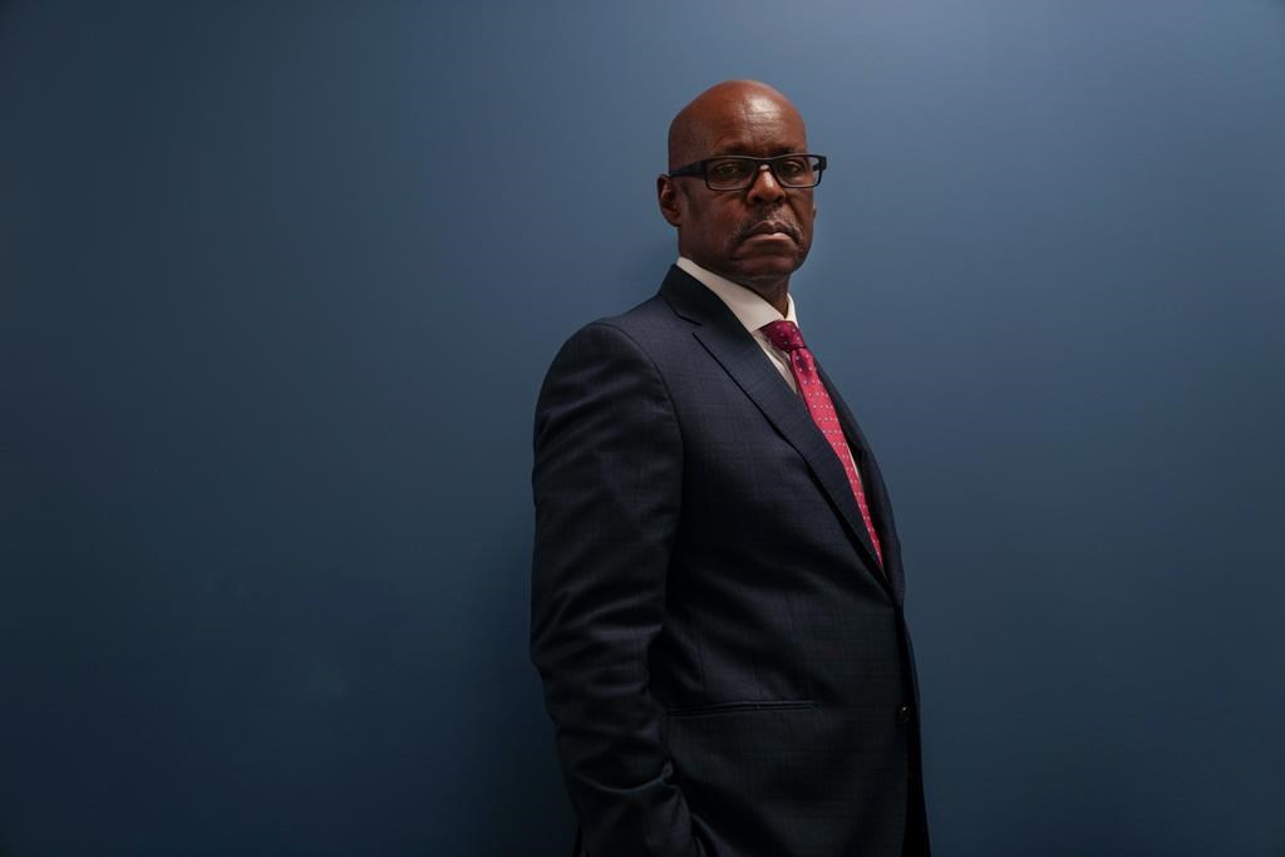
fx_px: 1999
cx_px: 642
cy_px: 428
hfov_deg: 35.6
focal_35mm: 56
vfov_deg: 24.2
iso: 800
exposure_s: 1/200
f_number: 2.8
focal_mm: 56
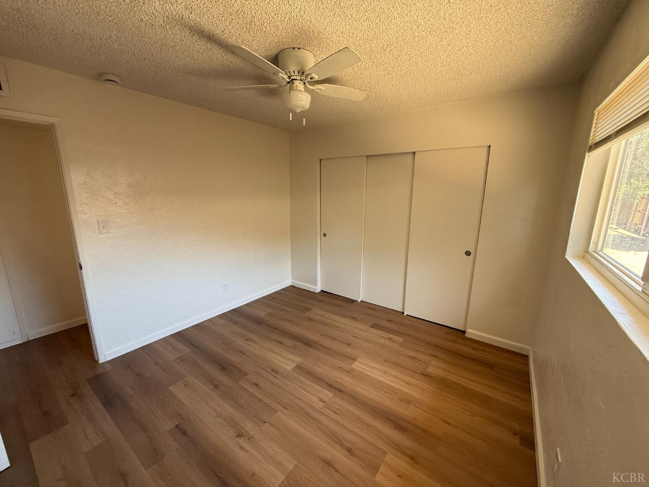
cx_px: 324
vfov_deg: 85.7
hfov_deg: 102.1
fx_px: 262
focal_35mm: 14
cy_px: 244
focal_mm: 2.22
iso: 160
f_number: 2.2
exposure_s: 1/99
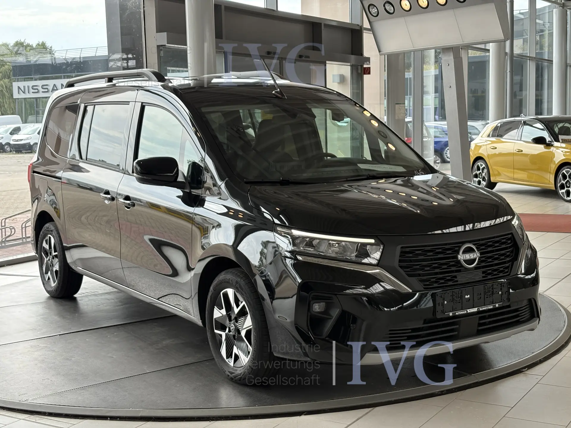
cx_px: 286
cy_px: 214
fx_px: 858
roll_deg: +2.3
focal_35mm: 52
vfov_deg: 28.0
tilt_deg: -6.7
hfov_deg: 36.8
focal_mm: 5.96
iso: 50
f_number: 1.6
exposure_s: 1/300
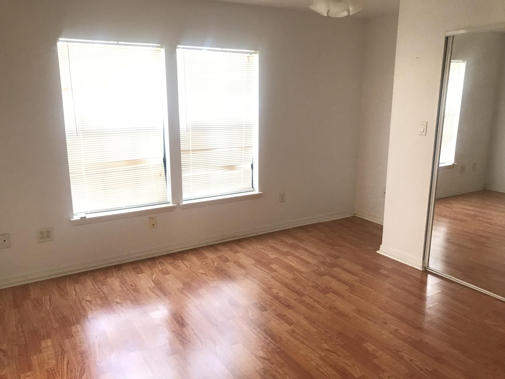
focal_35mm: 28
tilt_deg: -12.5
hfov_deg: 63.4
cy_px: 190
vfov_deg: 49.7
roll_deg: -0.4
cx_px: 252
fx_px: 408
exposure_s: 1/20
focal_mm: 3.99
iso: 40
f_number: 1.8
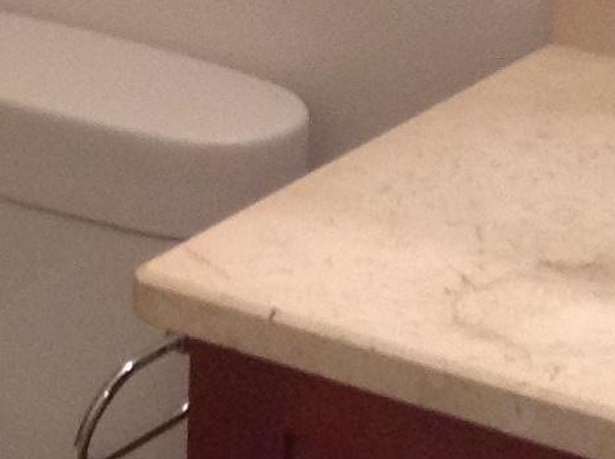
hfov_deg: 10.6
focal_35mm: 183
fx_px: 3247
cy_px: -318
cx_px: -169
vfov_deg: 7.9
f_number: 2.4
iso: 100
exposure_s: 1/24
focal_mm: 3.3
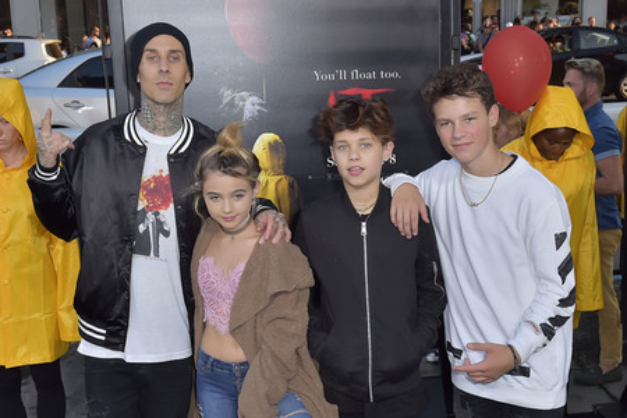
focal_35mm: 32
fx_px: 557
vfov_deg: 41.1
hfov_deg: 58.7
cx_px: 314
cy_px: 209
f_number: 6.3
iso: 640
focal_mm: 32
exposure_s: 1/250
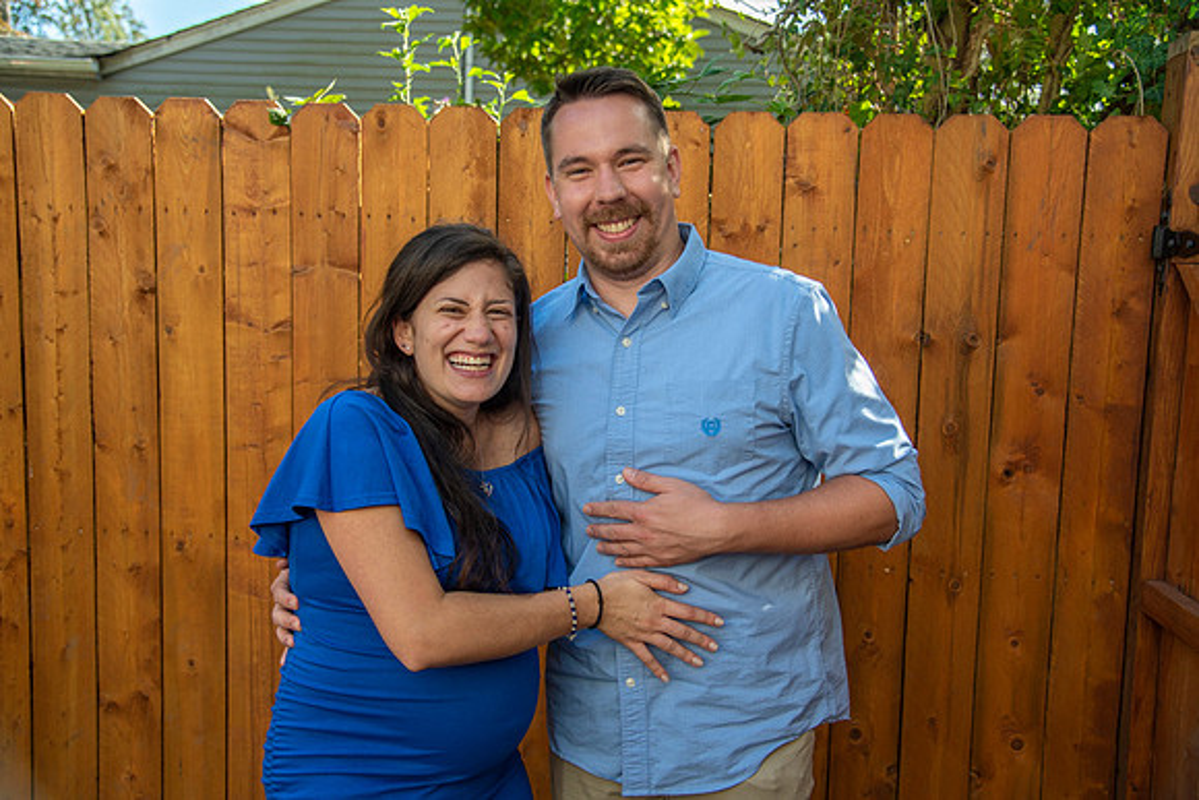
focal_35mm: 35
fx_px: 1166
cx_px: 600
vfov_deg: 37.9
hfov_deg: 54.4
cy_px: 400
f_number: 4
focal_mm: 35
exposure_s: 1/320
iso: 125
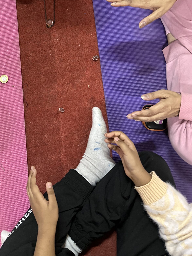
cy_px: 48
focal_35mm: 39
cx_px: 45
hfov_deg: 35.9
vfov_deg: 45.2
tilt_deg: -74.1
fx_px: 288
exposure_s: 1/33
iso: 800
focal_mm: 6.86
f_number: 1.78
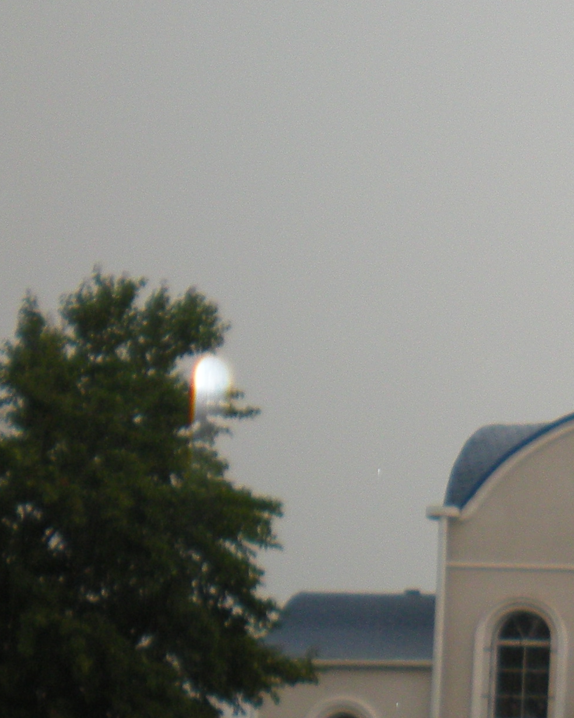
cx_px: 917
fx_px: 3079
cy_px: 583
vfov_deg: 13.2
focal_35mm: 145
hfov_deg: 10.2
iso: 132
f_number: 3.9
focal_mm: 9.3
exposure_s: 1/62.1
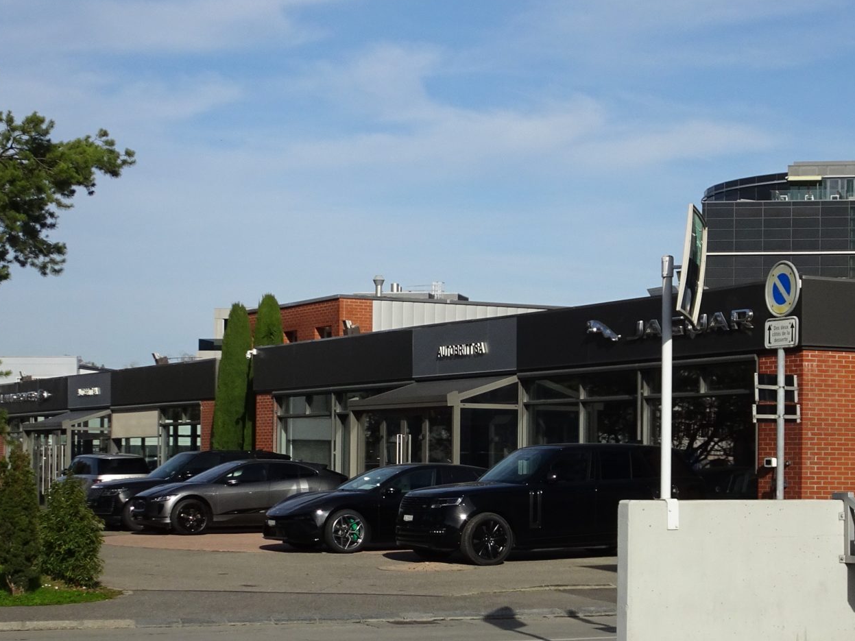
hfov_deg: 25.0
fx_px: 1926
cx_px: 507
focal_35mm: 78
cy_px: 455
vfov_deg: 18.8
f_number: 4
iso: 80
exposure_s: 1/1000
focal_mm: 6.56
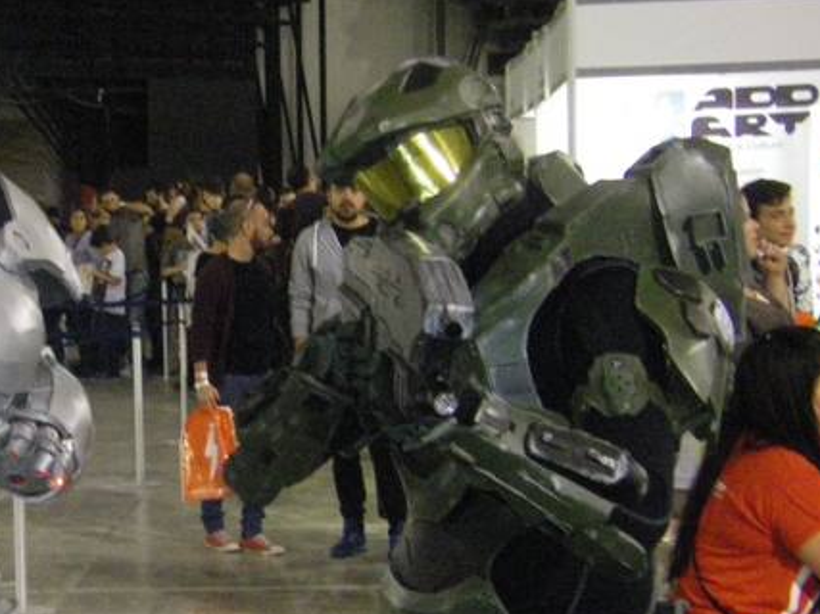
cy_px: 355
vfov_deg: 14.1
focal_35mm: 105
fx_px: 2487
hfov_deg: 18.5
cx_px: 111
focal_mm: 9.3
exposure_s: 1/60
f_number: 3.7
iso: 800
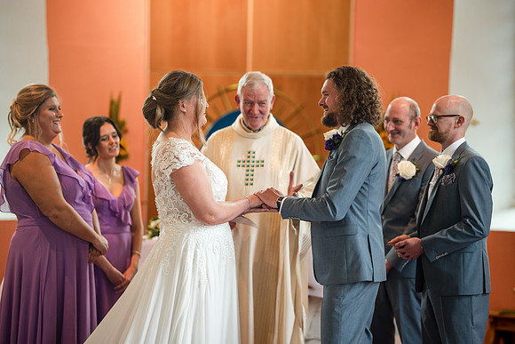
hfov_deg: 23.9
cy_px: 172
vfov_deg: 16.1
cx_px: 258
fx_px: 1216
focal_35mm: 85
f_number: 1.4
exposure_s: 1/500
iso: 640
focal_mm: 85
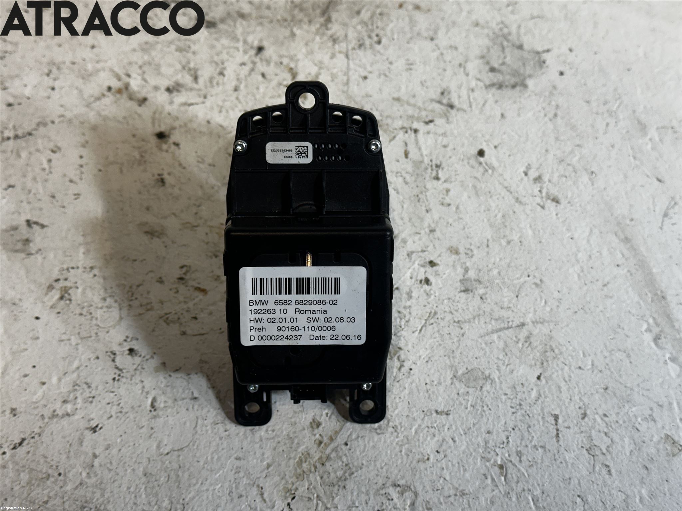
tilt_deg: -55.9
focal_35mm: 48
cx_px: 341
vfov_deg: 30.3
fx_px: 946
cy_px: 256
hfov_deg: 39.7
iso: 64
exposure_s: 1/100
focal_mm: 6.86
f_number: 1.78
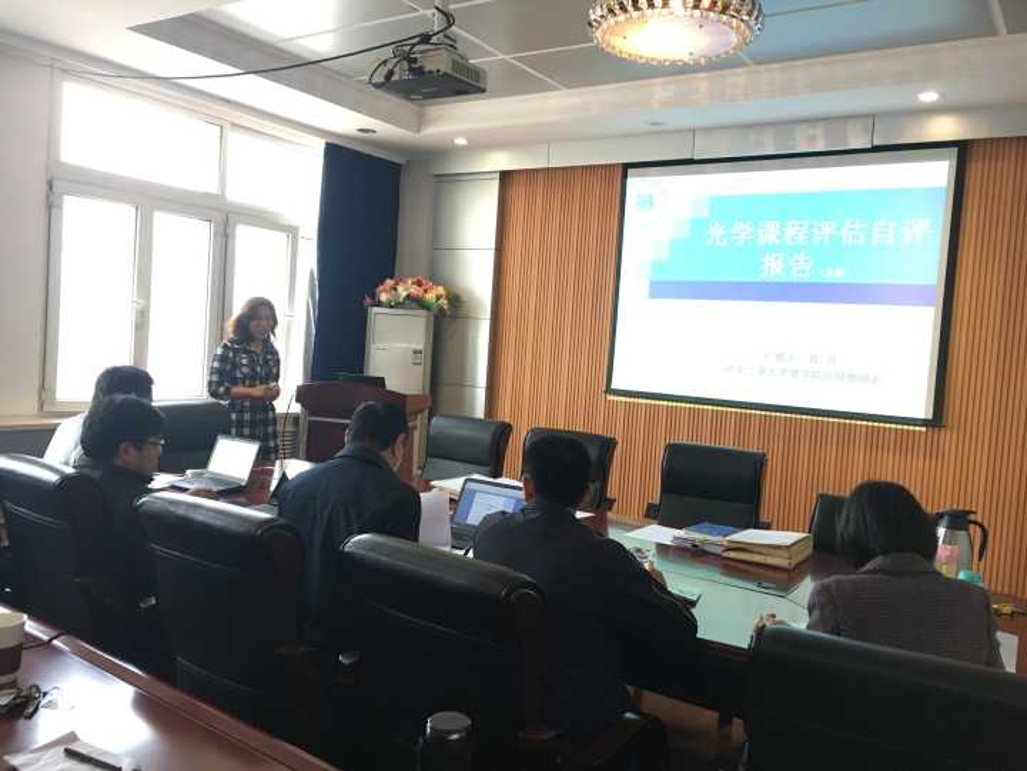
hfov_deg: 61.7
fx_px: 860
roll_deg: -4.4
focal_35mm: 29
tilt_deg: -3.8
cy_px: 386
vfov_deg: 48.2
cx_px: 514
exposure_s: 1/33
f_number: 2.2
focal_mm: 4.15
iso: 160
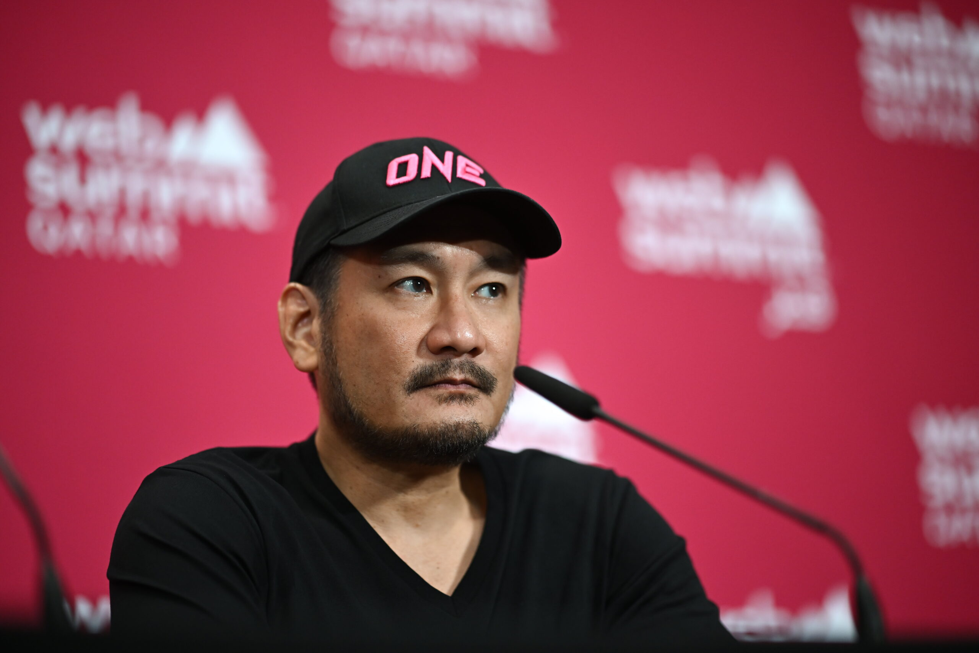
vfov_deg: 13.0
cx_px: 490
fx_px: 2855
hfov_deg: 19.5
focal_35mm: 105
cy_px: 326
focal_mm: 105
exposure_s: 1/400
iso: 1000
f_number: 1.4
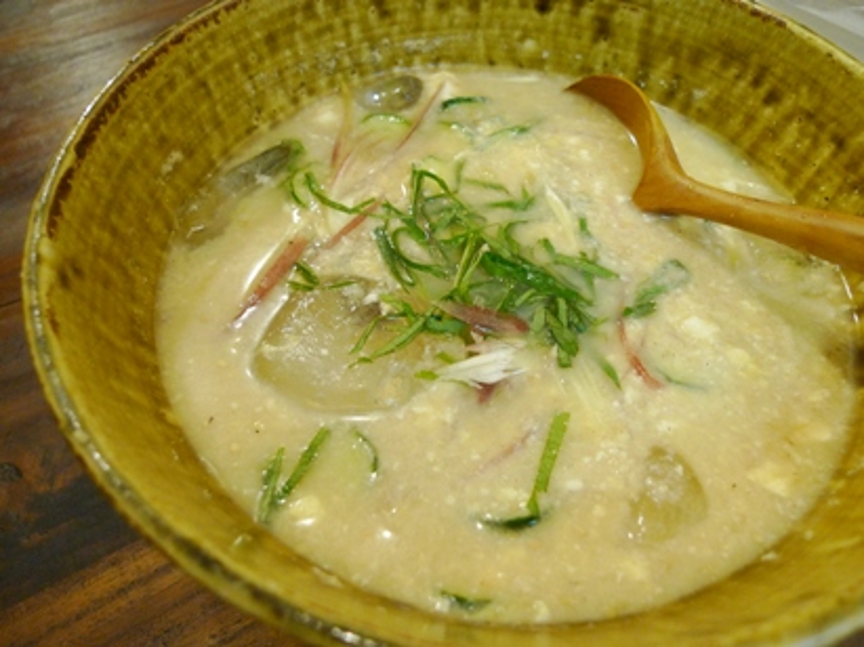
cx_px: 432
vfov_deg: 56.8
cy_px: 324
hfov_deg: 71.6
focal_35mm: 24
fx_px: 599
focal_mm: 5.1
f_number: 2
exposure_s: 1/30
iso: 320
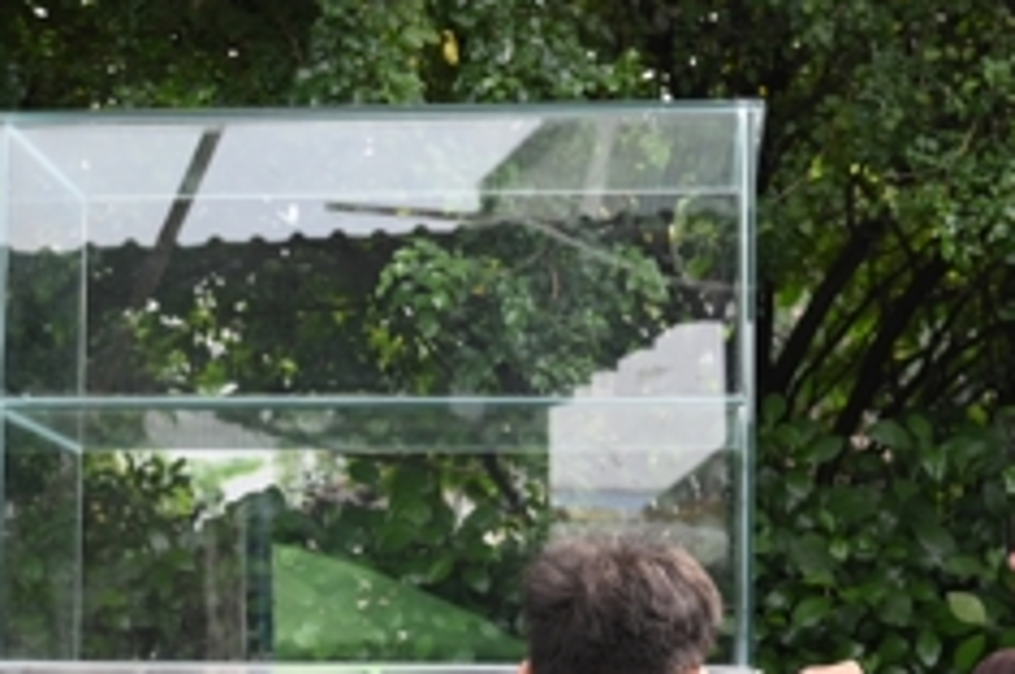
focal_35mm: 94
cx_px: 384
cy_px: 683
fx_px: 2647
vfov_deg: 14.3
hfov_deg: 21.7
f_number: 4
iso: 400
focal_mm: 34
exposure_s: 1/320
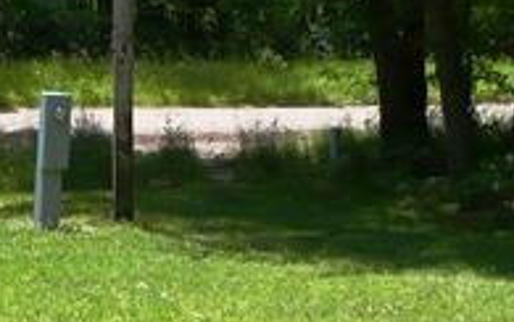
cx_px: 13
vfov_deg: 10.1
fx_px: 1808
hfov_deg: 15.9
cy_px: 285
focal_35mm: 129
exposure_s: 1/800
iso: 100
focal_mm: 6.1
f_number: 2.8
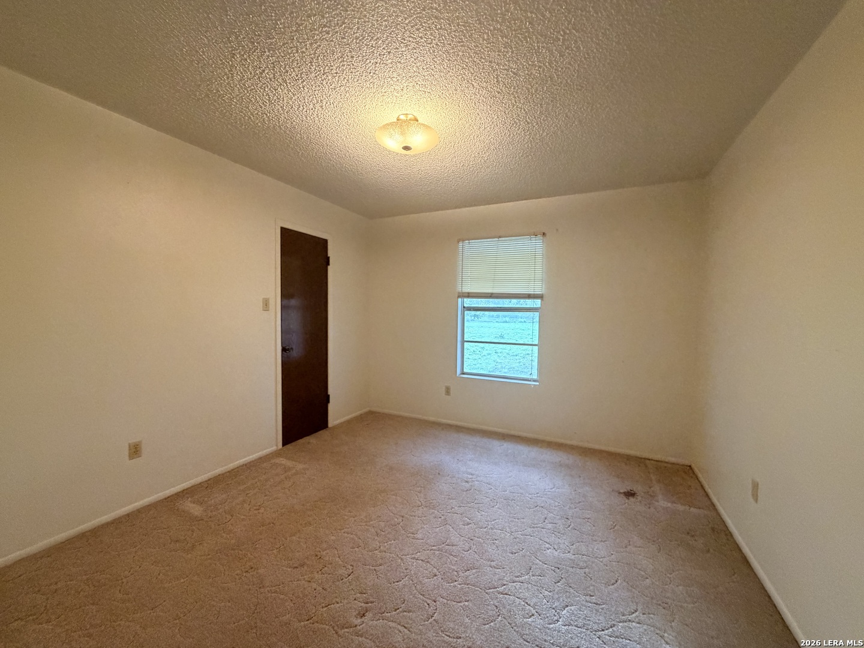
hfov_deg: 102.1
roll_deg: -0.3
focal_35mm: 14
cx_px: 432
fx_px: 349
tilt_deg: -1.9
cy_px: 324
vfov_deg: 85.7
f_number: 2.2
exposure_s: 1/60
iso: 500
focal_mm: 2.22
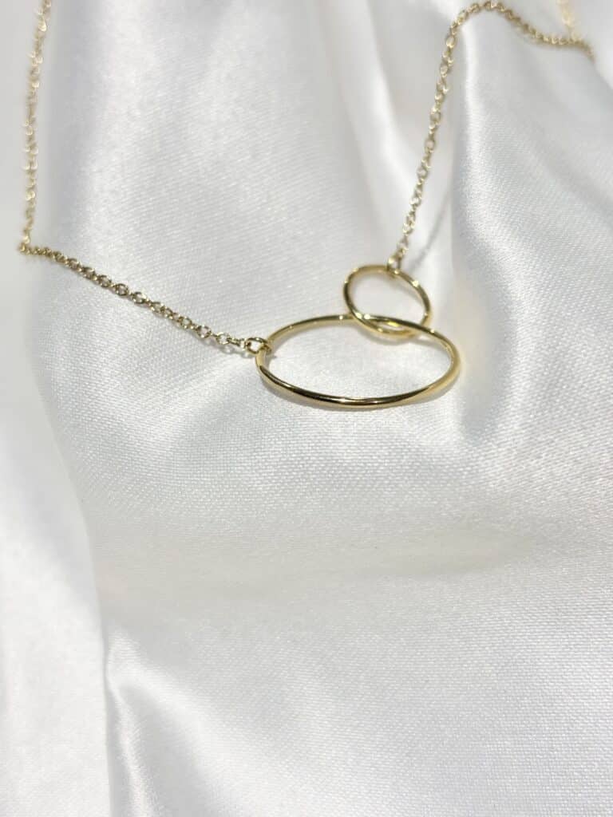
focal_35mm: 52
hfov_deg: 28.0
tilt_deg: -21.4
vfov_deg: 36.8
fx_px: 1228
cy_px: 408
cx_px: 306
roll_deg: +4.2
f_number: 1.6
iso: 32
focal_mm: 5.96
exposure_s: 1/368
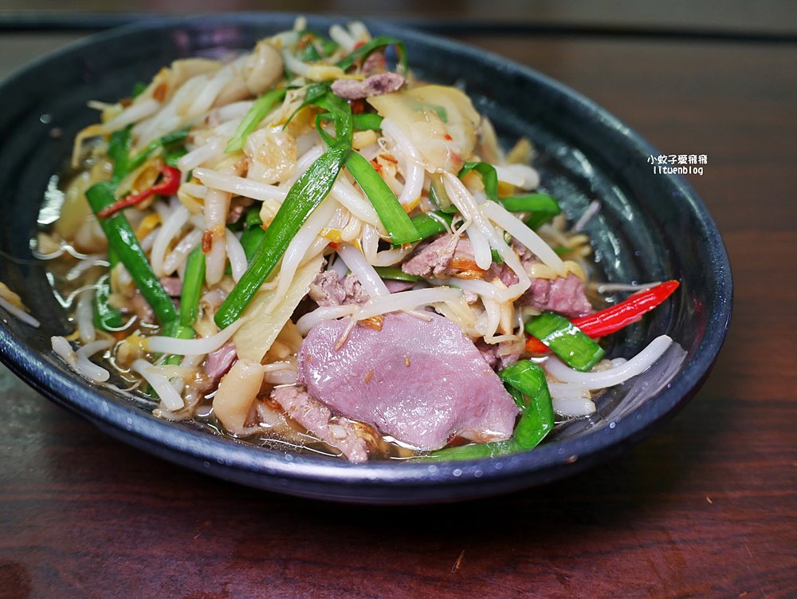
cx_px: 398
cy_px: 300
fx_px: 645
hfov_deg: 63.4
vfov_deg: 49.8
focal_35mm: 28
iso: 320
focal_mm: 14
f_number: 2.5
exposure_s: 1/60
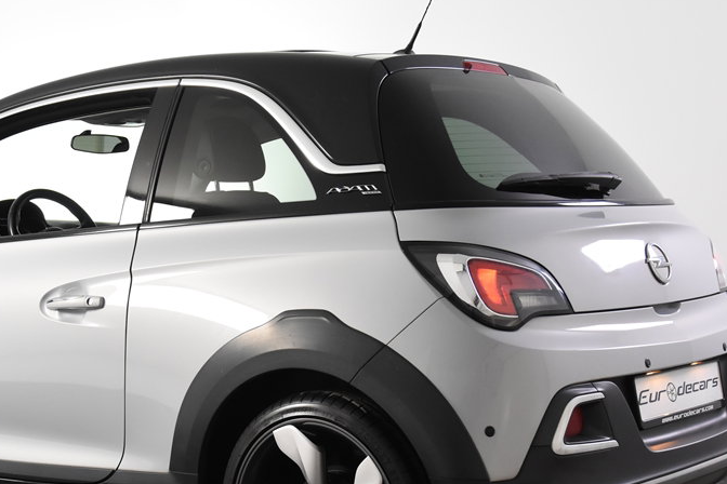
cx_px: 244
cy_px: 361
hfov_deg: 31.2
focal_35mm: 64
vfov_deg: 21.1
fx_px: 1292
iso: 1600
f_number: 5
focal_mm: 28
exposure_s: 1/100
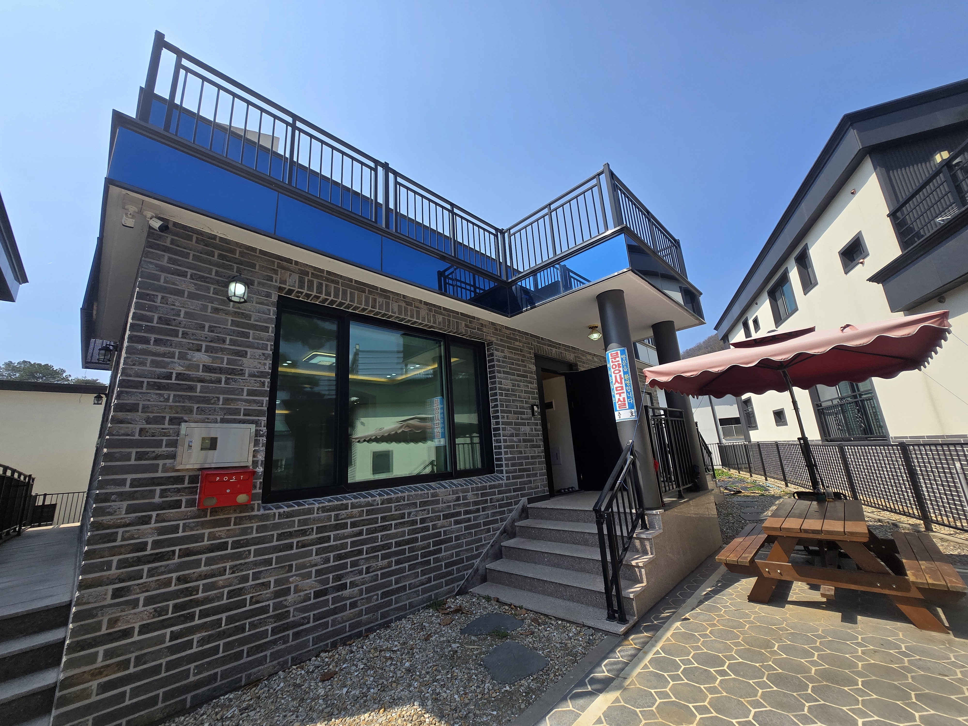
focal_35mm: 13
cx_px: 484
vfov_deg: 89.9
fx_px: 364
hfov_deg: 106.2
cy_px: 363
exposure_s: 1/992
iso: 25
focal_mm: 1.7
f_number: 2.2
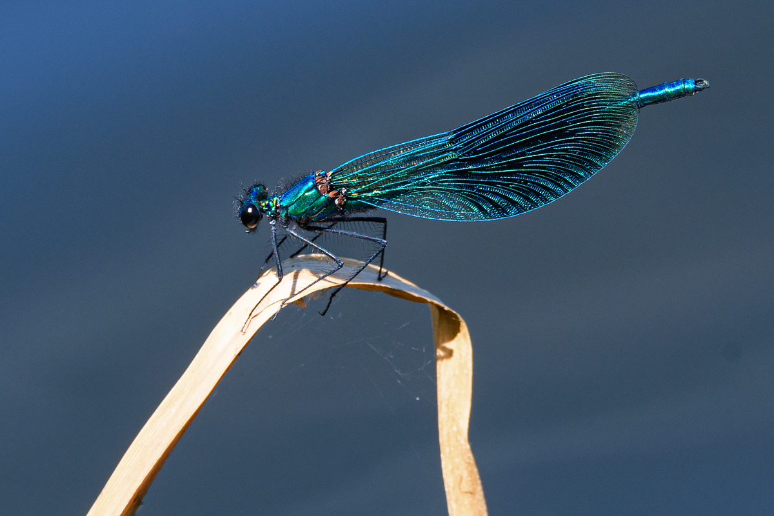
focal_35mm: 900
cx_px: 387
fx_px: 19348
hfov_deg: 2.3
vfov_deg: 1.5
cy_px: 258
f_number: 9
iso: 400
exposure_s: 1/320
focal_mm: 600
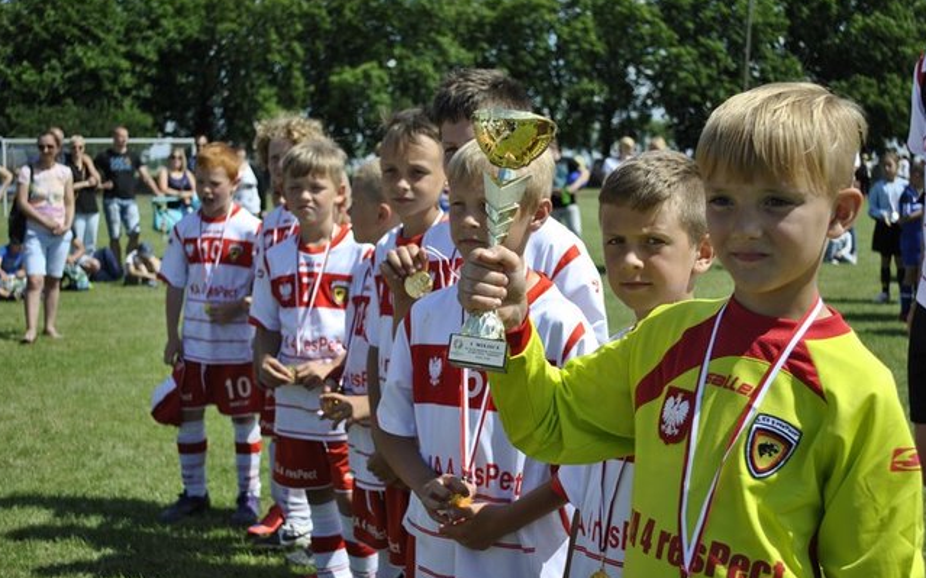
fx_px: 1337
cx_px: 464
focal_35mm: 53
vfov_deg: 24.4
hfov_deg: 38.2
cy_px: 272
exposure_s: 1/1000
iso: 125
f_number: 5
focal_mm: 34
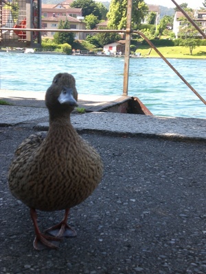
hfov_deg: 23.3
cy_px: 137
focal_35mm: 63
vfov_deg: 30.7
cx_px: 103
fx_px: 500
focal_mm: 10.4
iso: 50
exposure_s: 1/100
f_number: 4
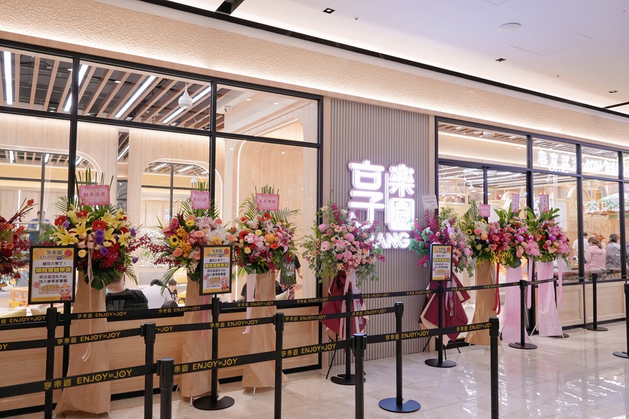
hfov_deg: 65.5
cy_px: 210
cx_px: 314
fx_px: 489
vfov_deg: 46.4
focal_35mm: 28
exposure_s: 1/320
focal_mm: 28
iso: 4000
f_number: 5.6
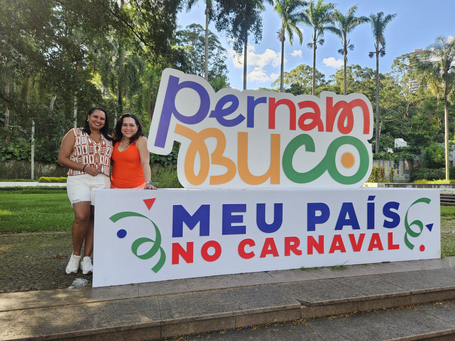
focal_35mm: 23
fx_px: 302
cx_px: 228
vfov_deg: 58.9
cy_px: 170
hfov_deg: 73.9
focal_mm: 5.4
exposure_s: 1/203
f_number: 1.8
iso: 25
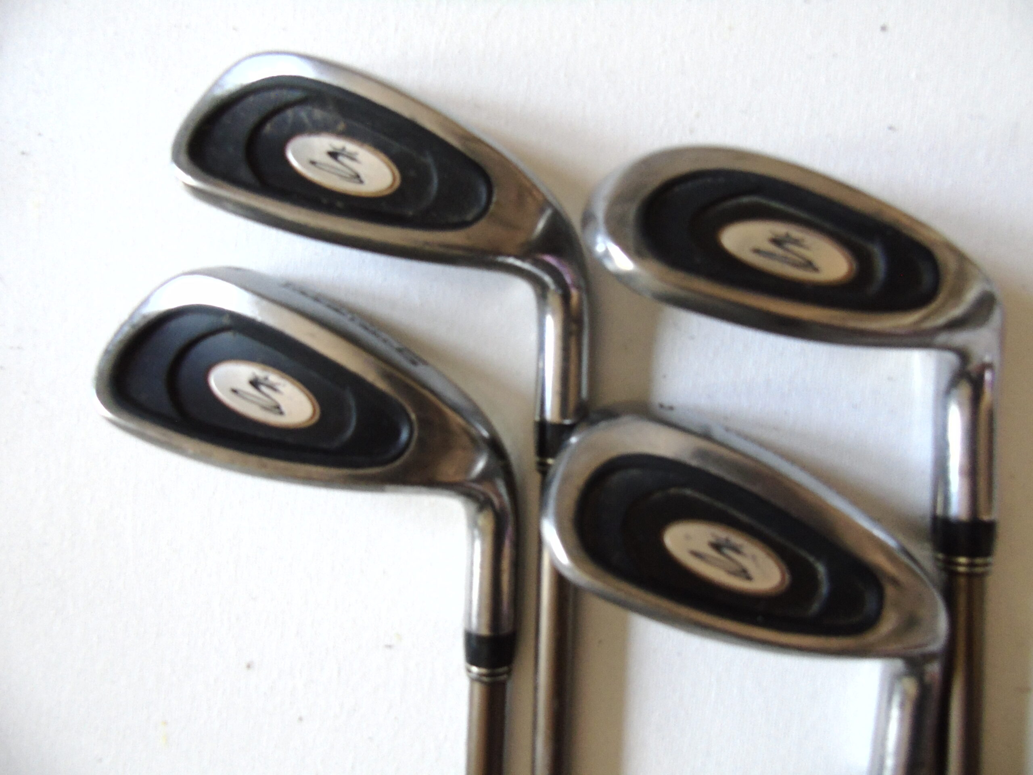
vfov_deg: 54.9
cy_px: 388
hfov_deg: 69.4
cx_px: 516
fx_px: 746
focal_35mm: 25
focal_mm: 4.4
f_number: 3.4
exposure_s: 1/25
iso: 400
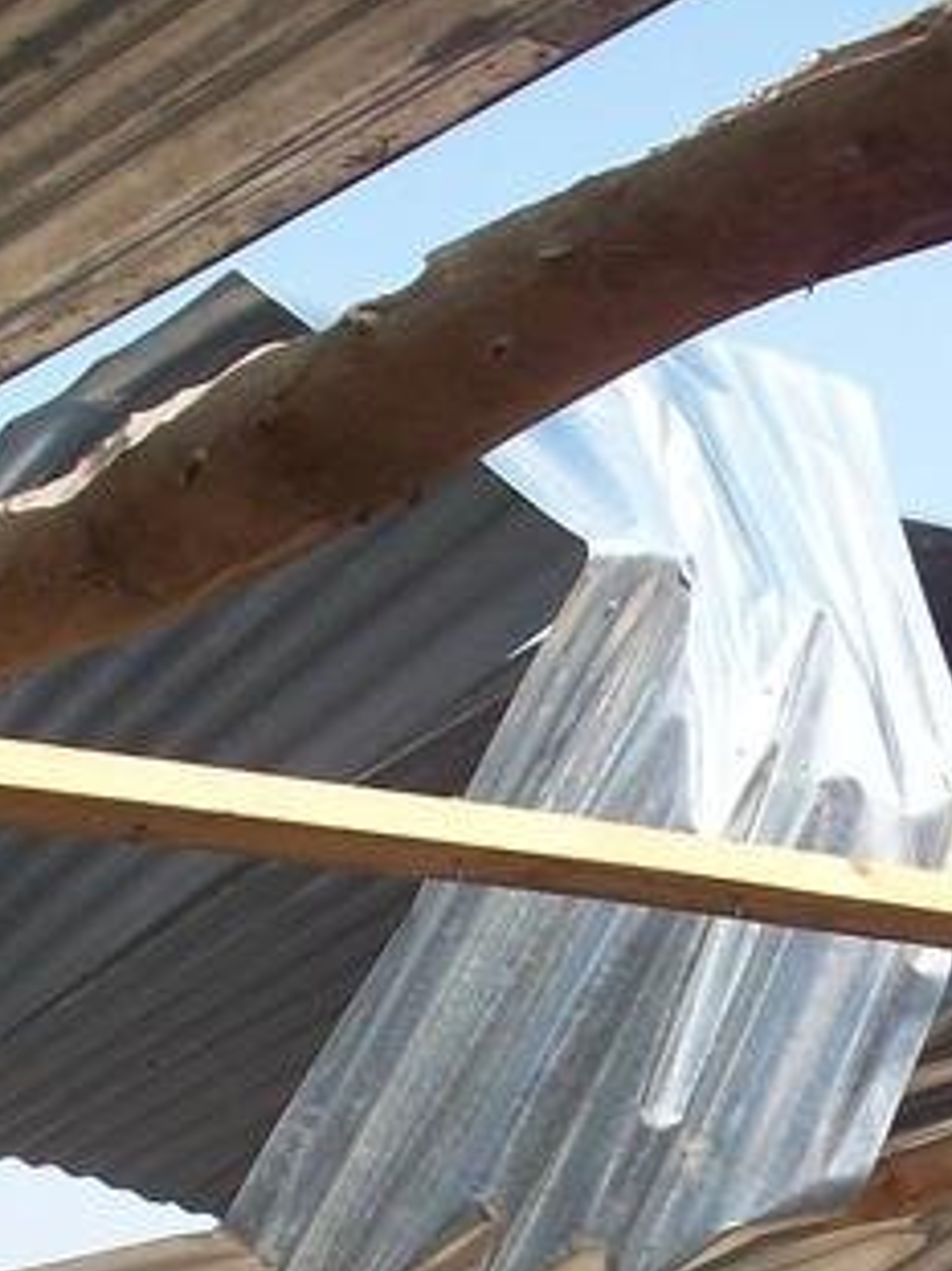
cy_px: 1152
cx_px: 768
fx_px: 4477
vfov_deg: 15.9
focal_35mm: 122
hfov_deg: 12.1
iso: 80
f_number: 2.8
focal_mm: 6.2
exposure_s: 1/608
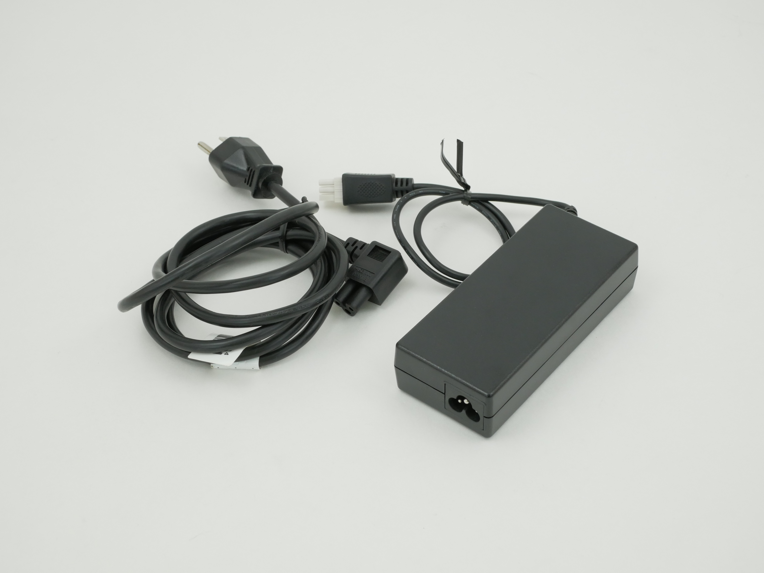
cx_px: 382
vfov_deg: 24.4
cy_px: 286
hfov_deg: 32.2
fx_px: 1325
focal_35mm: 60
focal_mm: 30
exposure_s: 1/160
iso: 800
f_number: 6.3
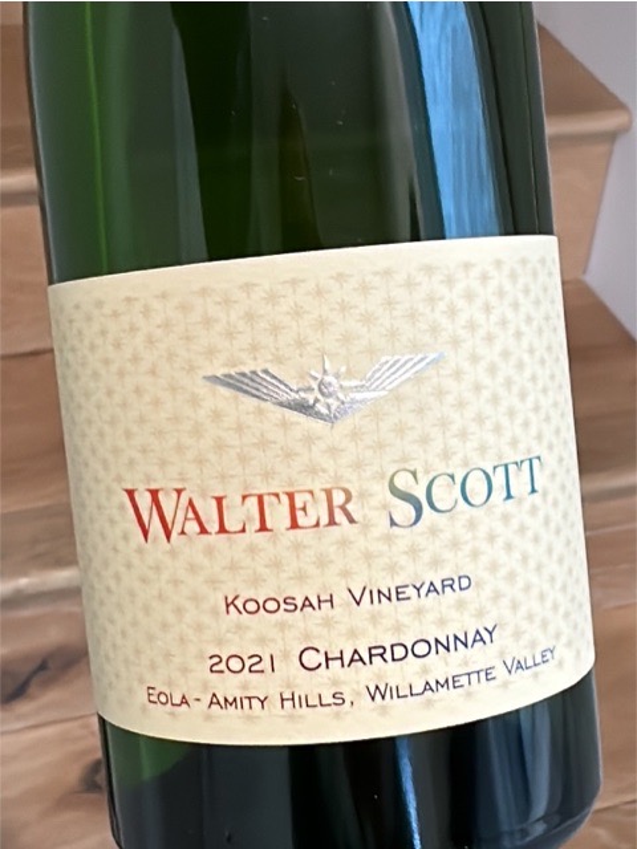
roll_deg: -5.4
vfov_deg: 58.4
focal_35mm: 31
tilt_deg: -38.1
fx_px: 761
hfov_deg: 45.4
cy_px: 424
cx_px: 318
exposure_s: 1/40
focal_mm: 2.22
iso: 125
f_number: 2.2
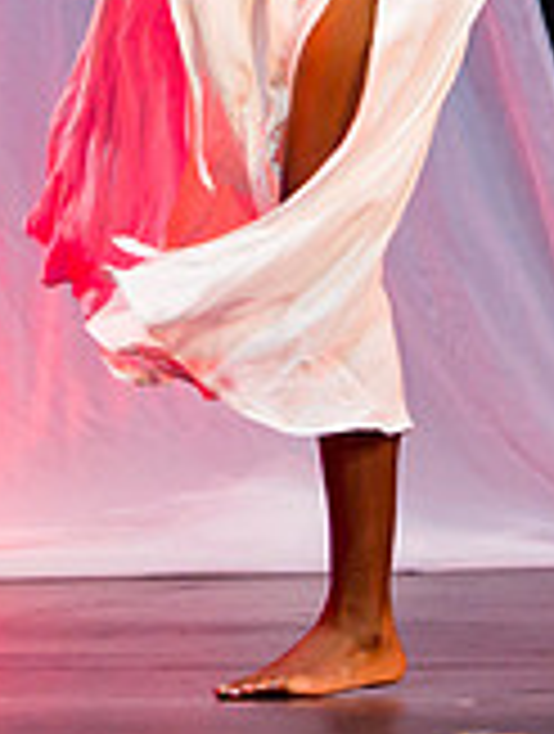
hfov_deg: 3.2
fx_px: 10011
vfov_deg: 4.2
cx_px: 373
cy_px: -266
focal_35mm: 471
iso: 3200
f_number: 5
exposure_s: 1/160
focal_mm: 105
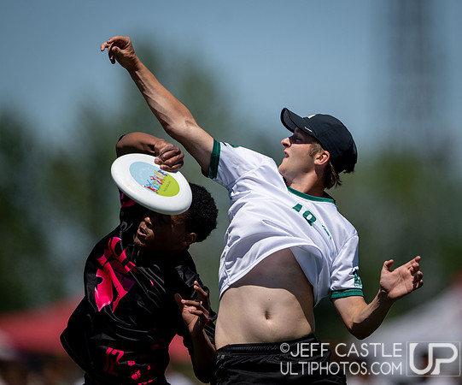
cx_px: 318
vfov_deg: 3.1
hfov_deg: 3.7
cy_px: 173
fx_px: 7070
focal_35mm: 509
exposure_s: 1/4000
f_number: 2.8
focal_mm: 400
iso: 64
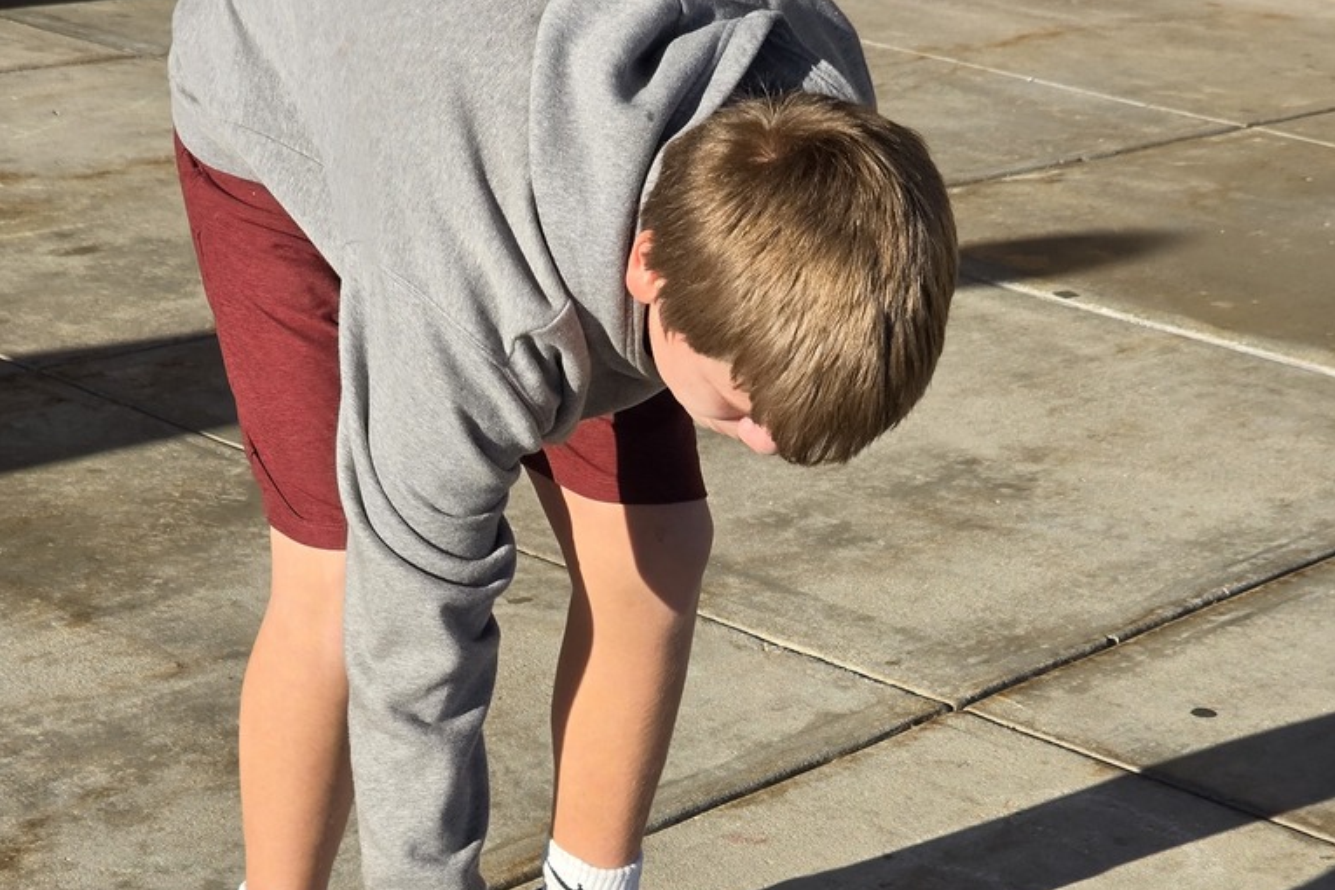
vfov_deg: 14.2
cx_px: 667
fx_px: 3560
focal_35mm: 96
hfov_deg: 21.2
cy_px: 712
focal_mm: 7.9
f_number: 2.4
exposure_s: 1/1554
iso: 50
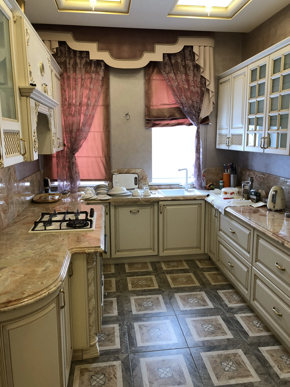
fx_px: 313
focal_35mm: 28
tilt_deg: -8.3
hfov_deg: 49.7
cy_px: 194
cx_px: 145
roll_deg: +0.6
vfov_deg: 63.4
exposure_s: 1/25
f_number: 1.8
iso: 32
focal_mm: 4
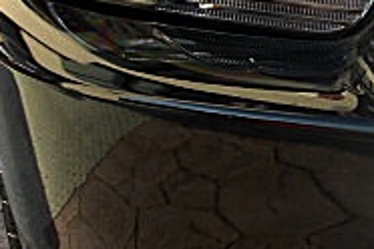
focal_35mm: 129
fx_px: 1340
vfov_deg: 10.6
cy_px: 92
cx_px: 489
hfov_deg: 15.1
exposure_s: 1/125
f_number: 2.8
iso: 50
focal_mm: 6.3
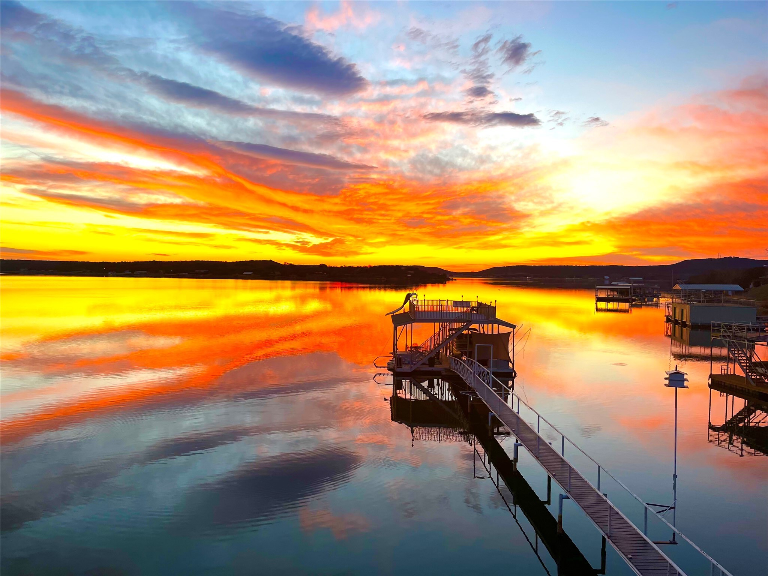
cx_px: 384
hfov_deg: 67.3
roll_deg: -0.7
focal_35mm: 26
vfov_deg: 53.1
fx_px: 577
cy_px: 288
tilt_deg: -1.2
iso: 40
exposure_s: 1/121
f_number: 1.6
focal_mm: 5.1
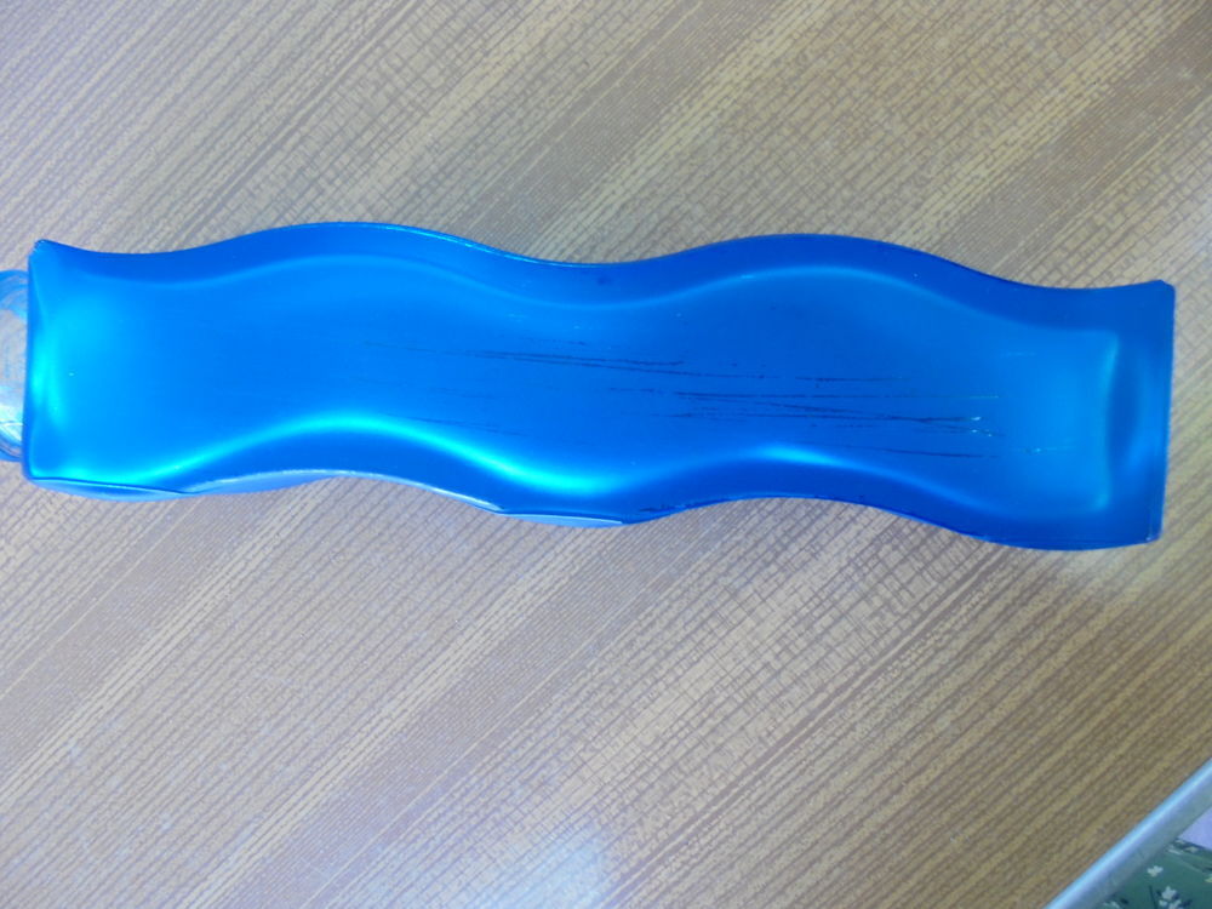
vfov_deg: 53.1
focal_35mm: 26
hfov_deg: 67.3
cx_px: 606
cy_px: 454
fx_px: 910
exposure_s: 1/30
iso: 160
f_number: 3.5
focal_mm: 4.6
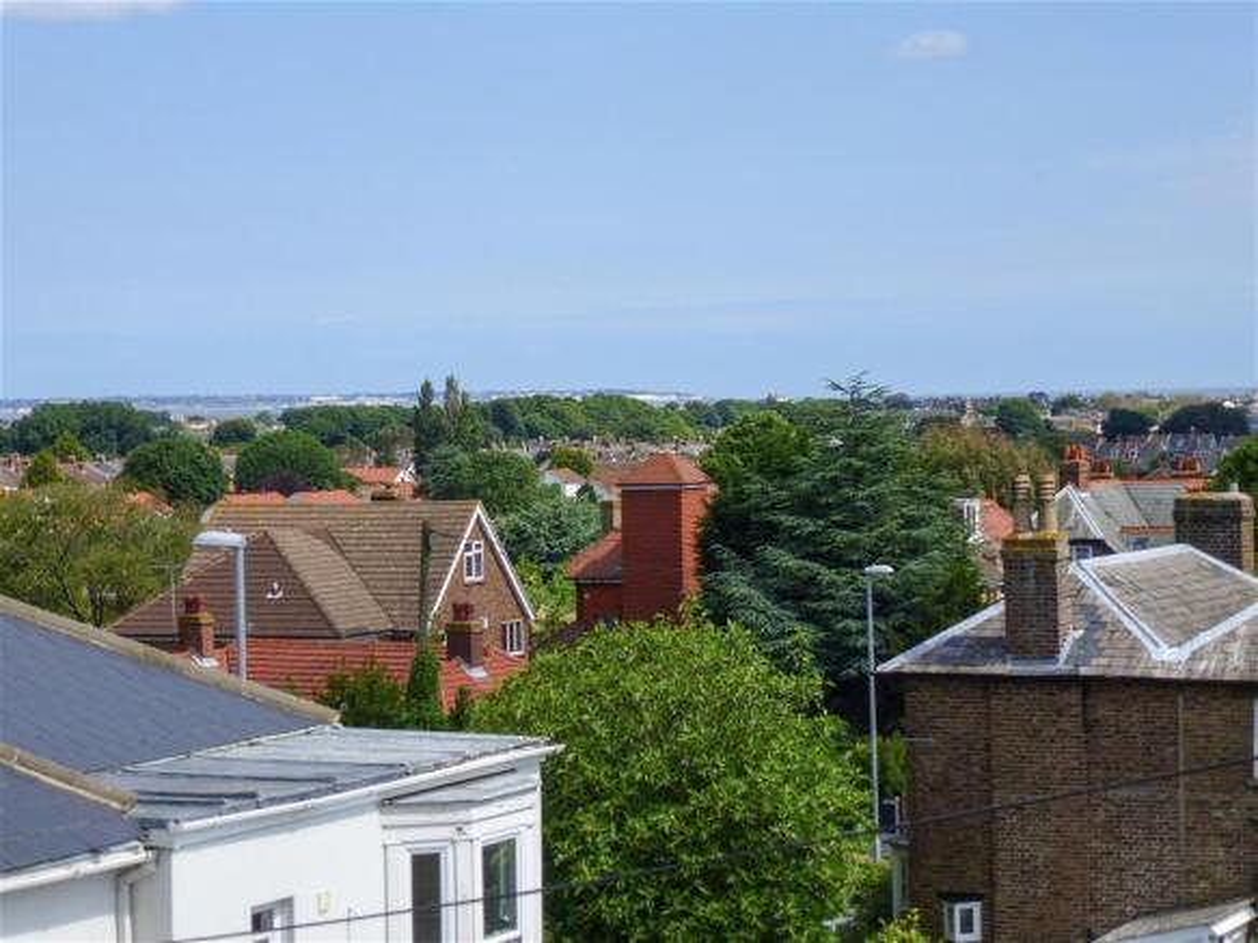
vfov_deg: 15.4
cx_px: 629
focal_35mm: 96
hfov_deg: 20.4
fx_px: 3488
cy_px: 472
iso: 100
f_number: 5
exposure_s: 1/640
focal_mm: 17.3
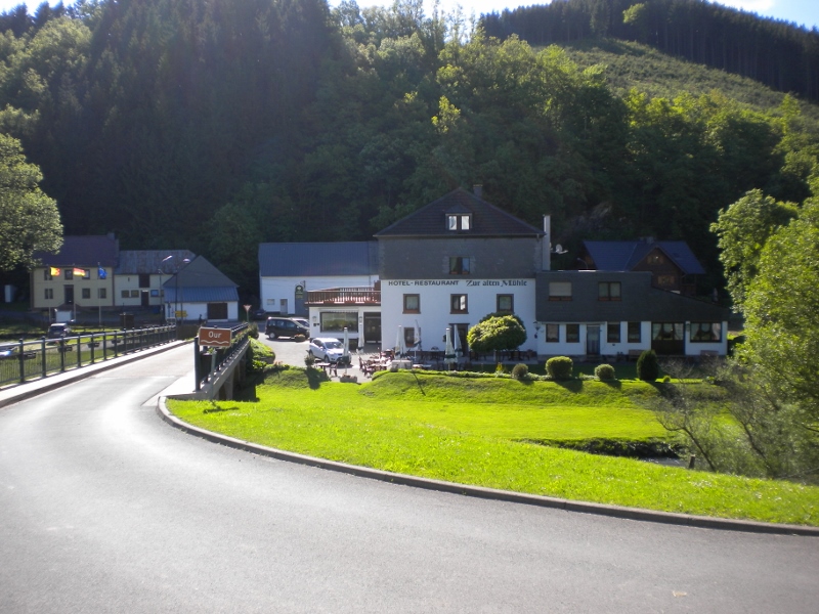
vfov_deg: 40.7
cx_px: 410
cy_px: 307
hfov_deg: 52.6
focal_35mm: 35
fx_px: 828
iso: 80
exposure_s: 1/284
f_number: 4.6
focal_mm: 6.3
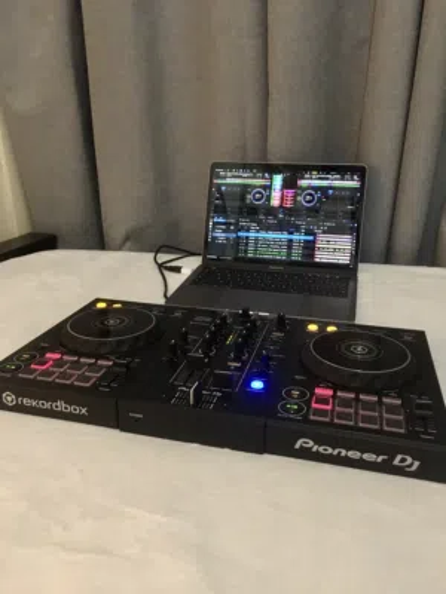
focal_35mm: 29
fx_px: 498
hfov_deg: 48.2
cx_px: 223
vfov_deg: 61.7
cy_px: 297
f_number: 2.2
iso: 320
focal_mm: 4.15
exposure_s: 1/17
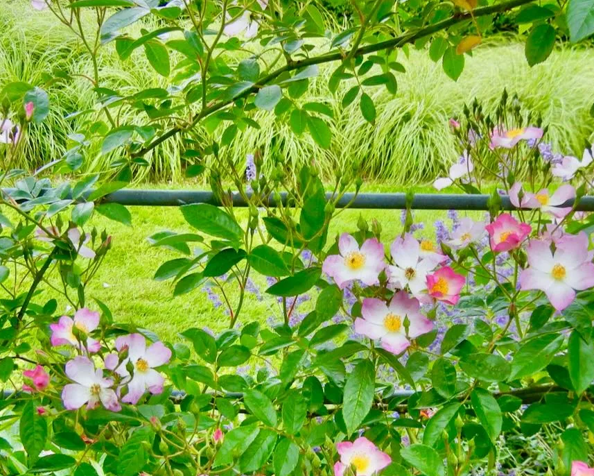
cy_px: 244
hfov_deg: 51.5
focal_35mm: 35
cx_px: 299
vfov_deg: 42.2
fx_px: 615
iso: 160
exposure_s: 1/320
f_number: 3.5
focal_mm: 5.4
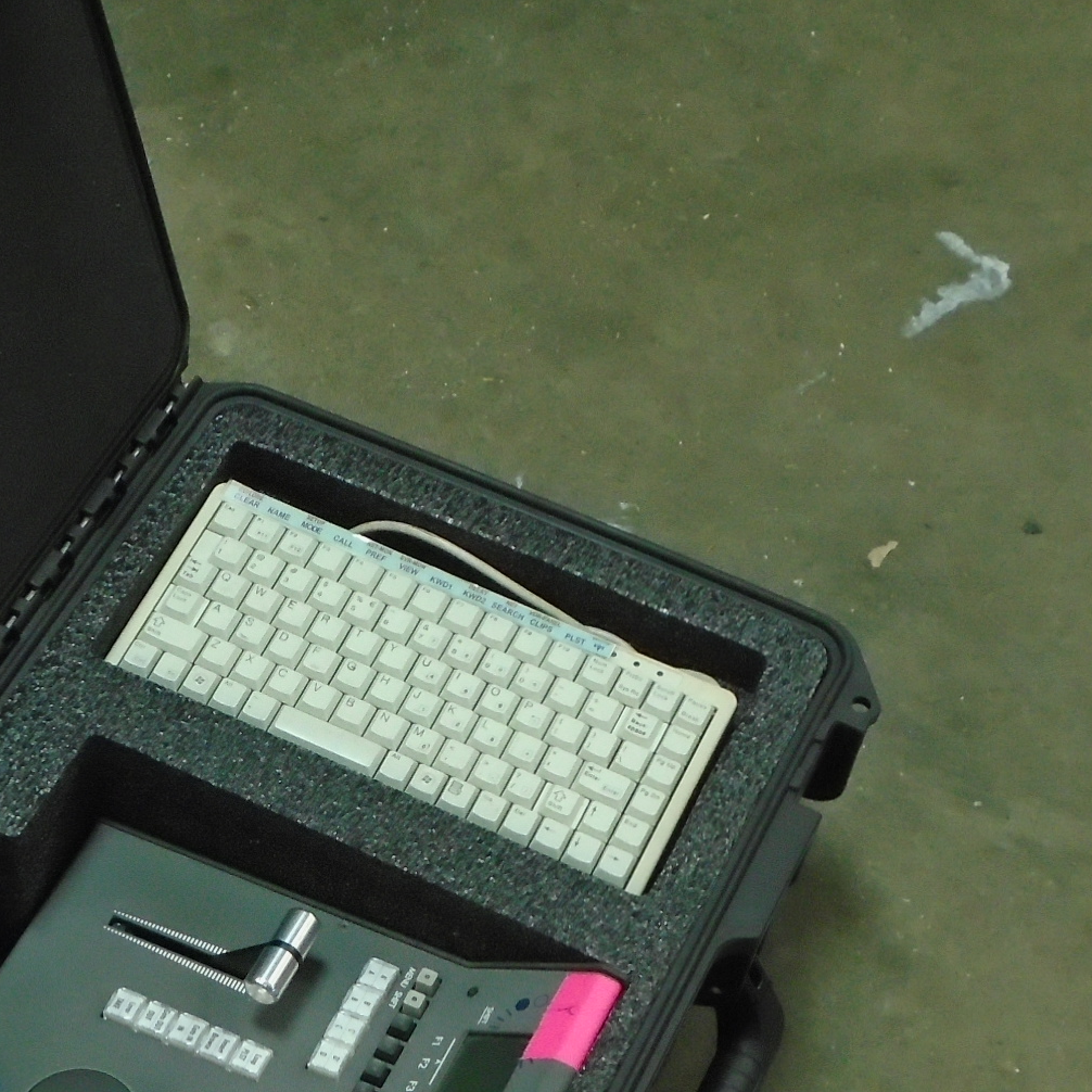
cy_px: 733
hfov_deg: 21.0
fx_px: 2927
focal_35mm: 82
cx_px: 277
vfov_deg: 21.1
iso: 320
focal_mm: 6.4
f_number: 3.8
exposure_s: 1/30
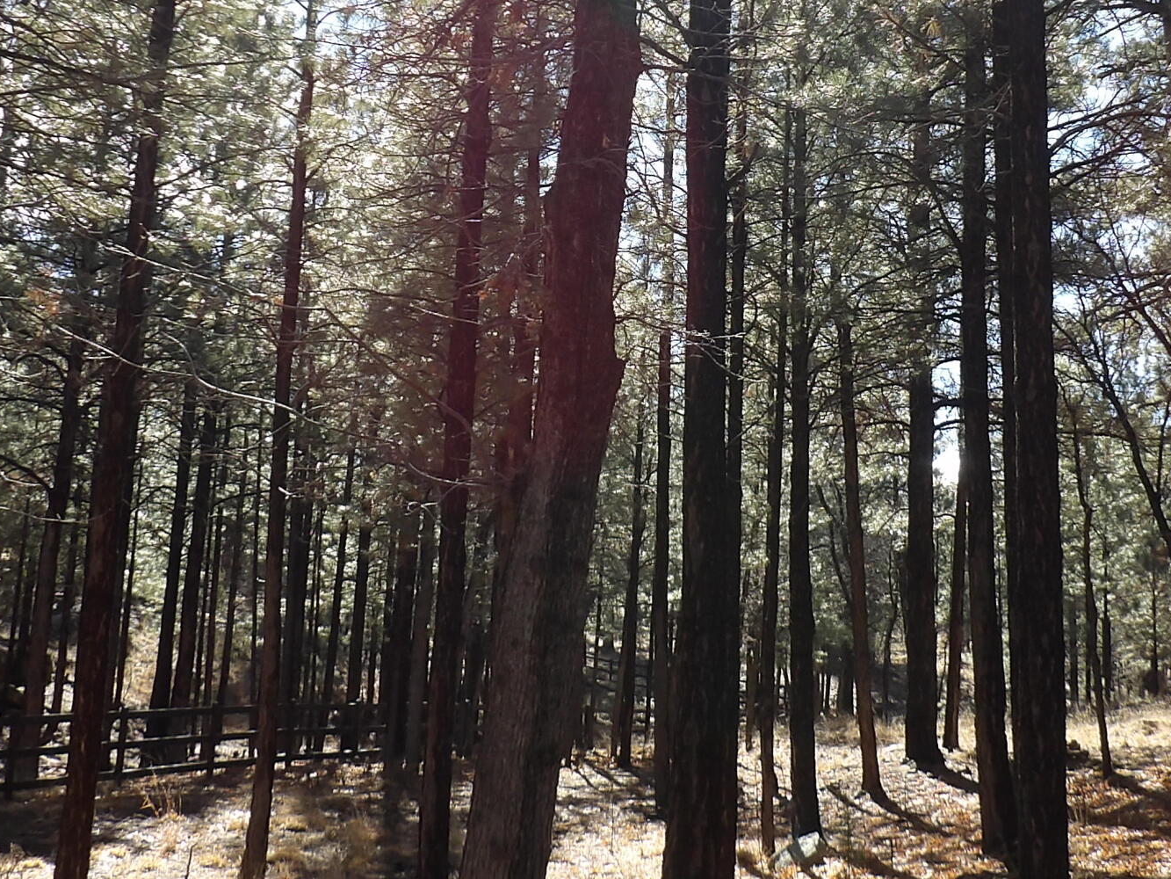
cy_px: 251
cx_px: 647
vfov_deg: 26.8
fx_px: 1827
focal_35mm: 54
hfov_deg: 35.5
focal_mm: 4.3
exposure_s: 1/257
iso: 100
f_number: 3.2
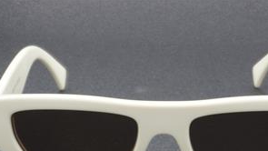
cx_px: 164
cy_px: 119
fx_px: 680
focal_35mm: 96
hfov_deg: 22.2
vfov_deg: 12.6
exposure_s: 1
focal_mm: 45
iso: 100
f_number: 32
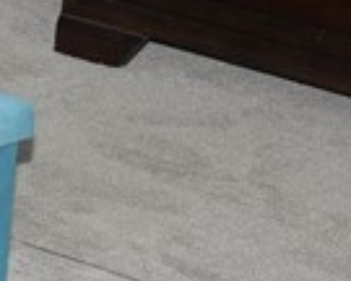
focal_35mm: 265
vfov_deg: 5.8
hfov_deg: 7.1
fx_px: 2753
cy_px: -138
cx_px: -260
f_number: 5.6
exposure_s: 1/60
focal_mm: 35
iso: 320
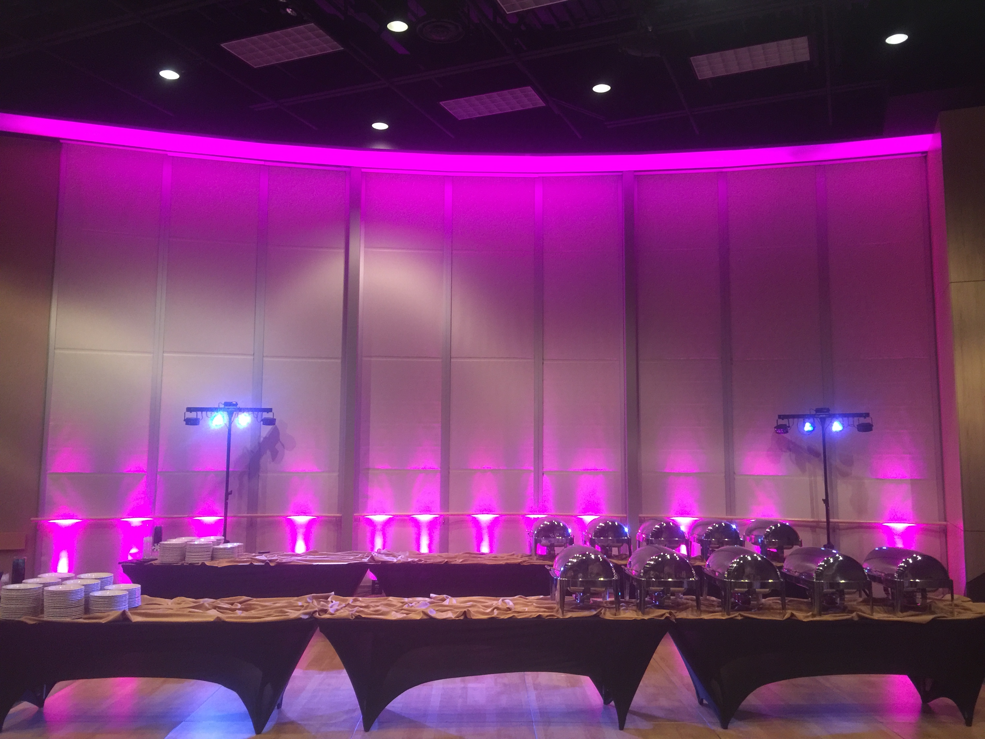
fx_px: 825
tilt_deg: +7.5
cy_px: 370
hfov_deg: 61.7
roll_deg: -1.5
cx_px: 492
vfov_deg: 48.2
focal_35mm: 29
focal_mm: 4.15
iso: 125
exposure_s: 1/15
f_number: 2.2
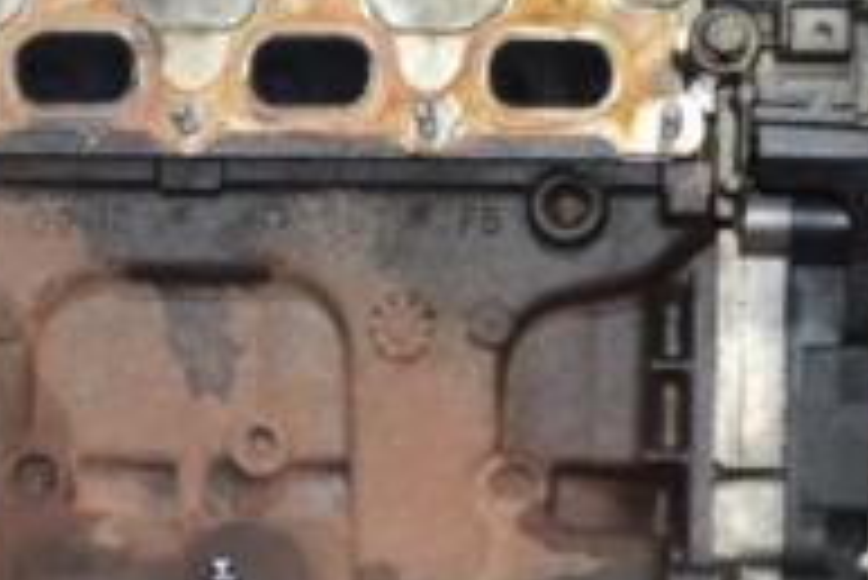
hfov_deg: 16.8
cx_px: 202
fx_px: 2920
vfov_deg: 11.3
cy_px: 409
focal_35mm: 121
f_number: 4.2
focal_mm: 26
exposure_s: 1/60
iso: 1400
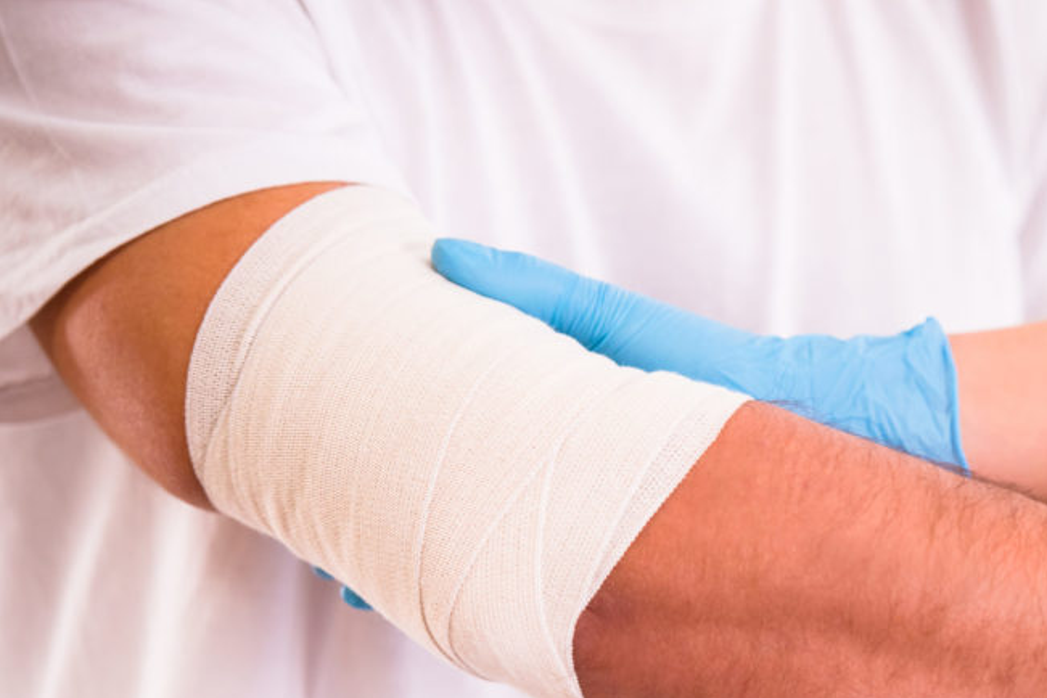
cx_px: 951
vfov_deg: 5.1
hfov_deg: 7.7
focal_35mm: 267
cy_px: 552
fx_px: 7765
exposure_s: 1/400
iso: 320
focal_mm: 145
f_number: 2.8
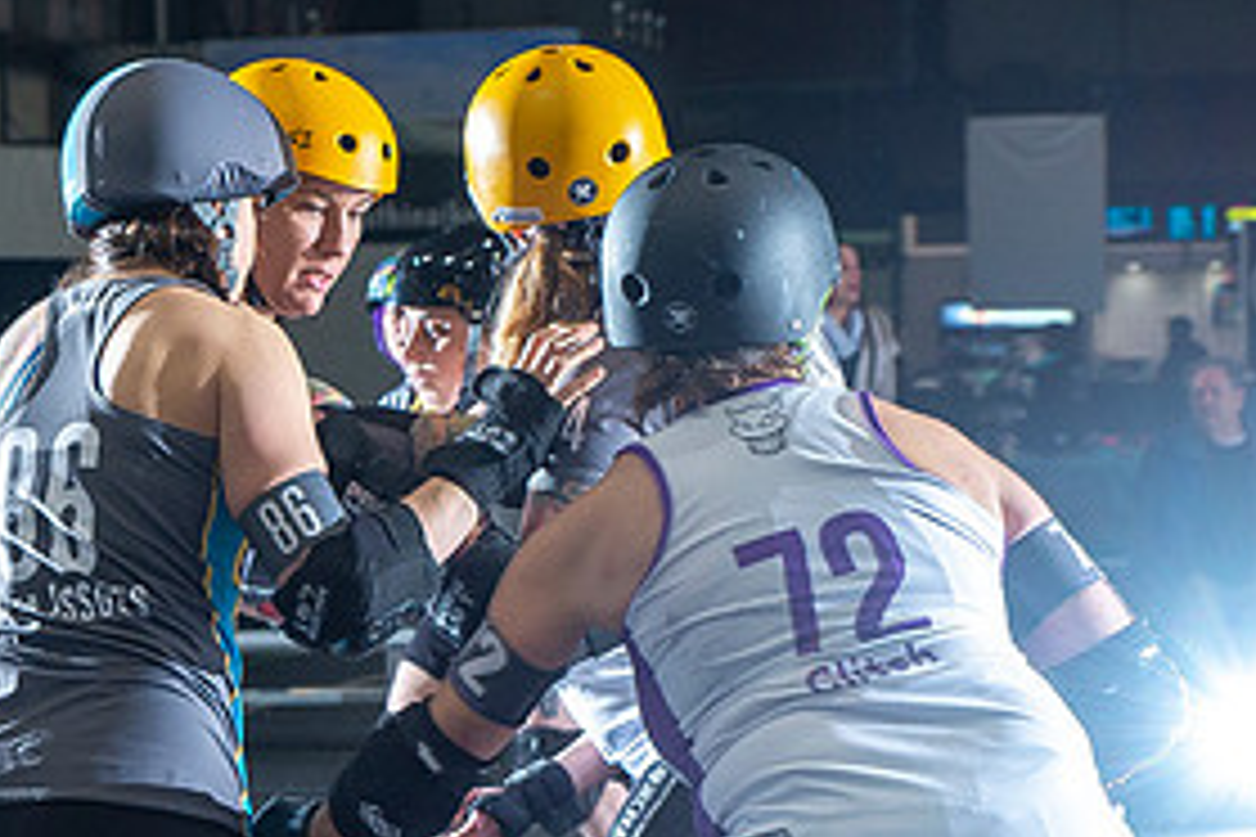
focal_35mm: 130
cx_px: 137
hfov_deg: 15.6
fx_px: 4535
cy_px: 526
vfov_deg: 10.5
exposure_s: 1/160
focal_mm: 48
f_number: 7.1
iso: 800
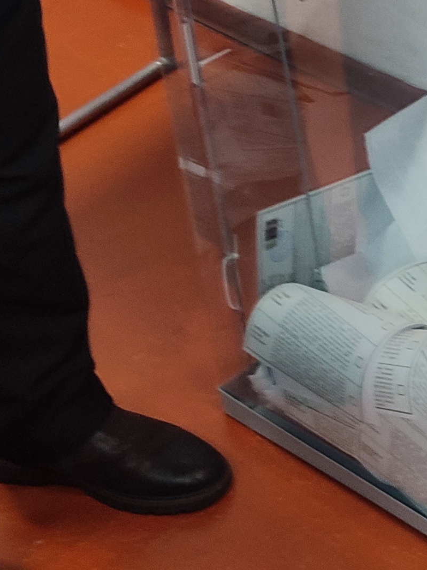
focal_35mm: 94
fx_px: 1546
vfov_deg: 20.3
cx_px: 755
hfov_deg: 14.1
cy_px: 30
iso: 736
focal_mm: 6.04
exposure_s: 1/33
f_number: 1.9
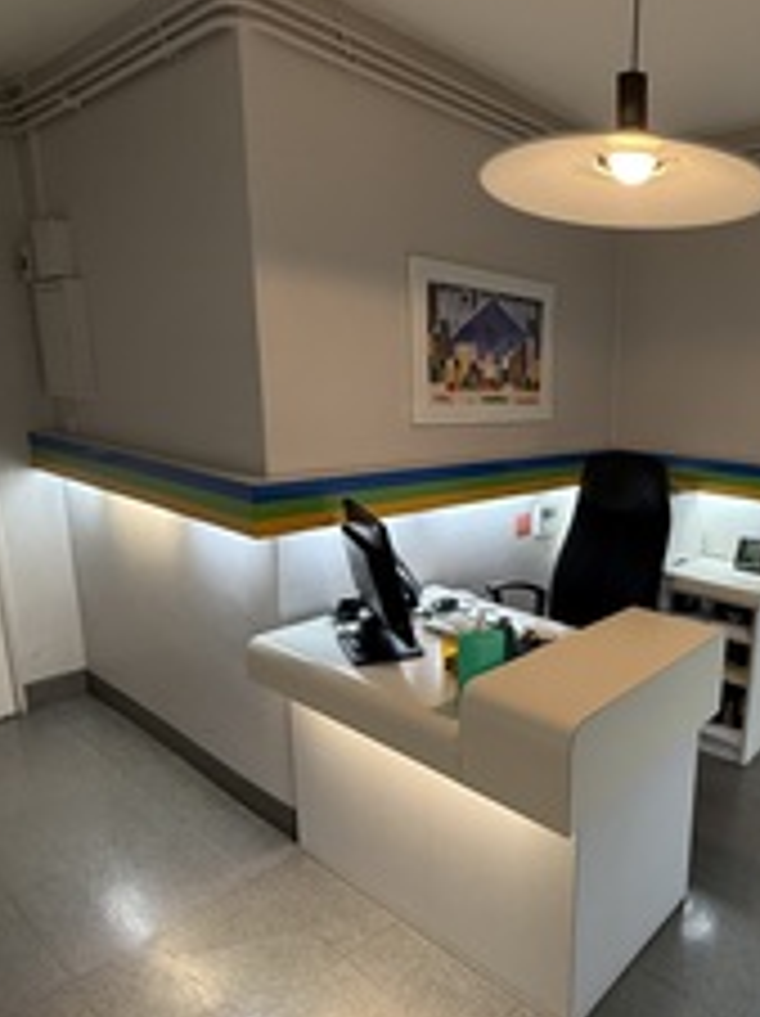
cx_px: 607
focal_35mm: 24
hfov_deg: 53.0
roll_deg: -3.0
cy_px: 547
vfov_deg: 71.5
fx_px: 704
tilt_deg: -13.6
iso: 200
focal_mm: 2.22
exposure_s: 1/100
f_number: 2.2
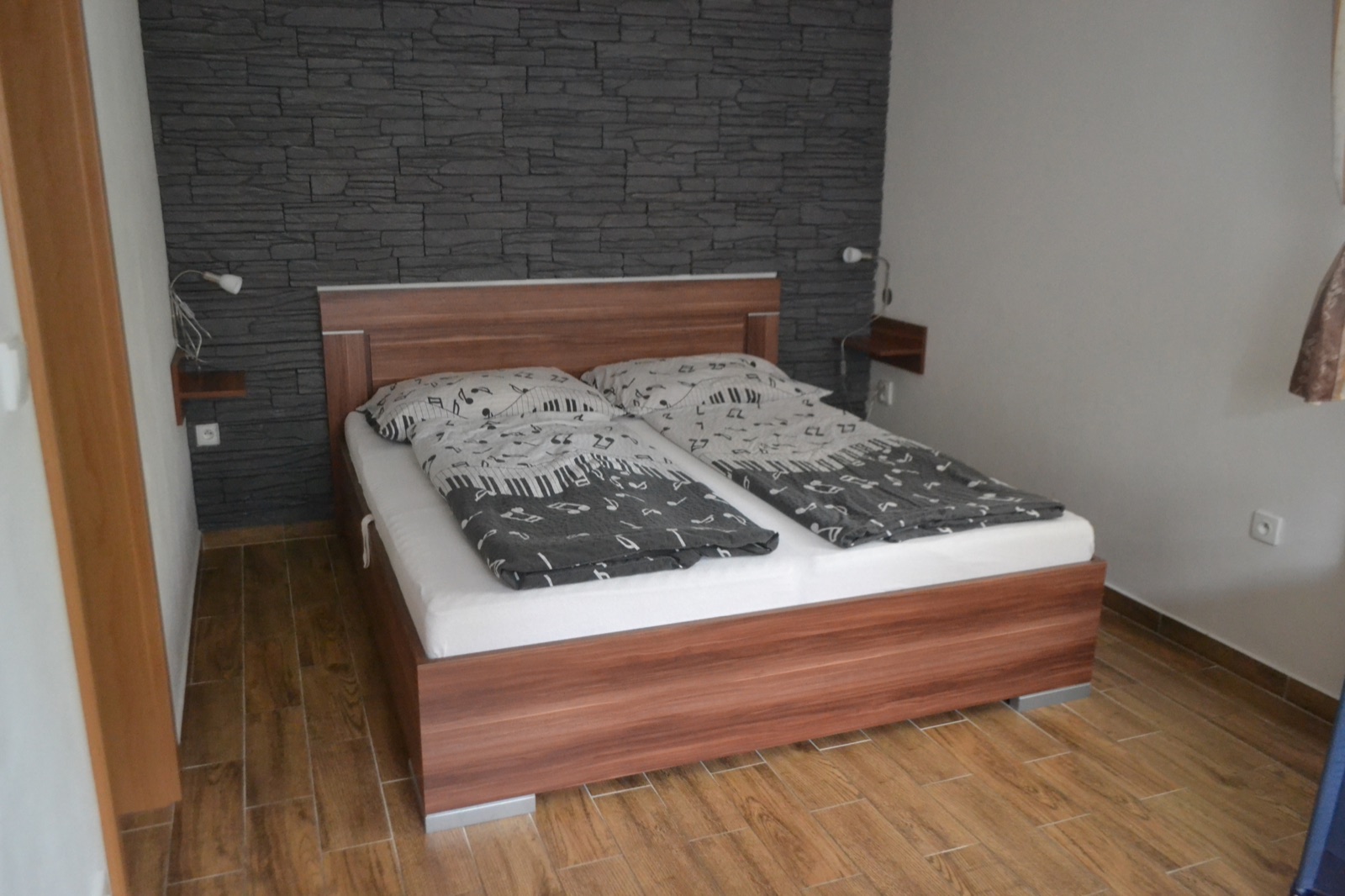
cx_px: 672
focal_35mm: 27
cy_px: 448
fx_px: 1008
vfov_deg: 47.9
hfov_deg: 67.4
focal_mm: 18
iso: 3200
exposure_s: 1/10
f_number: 3.5
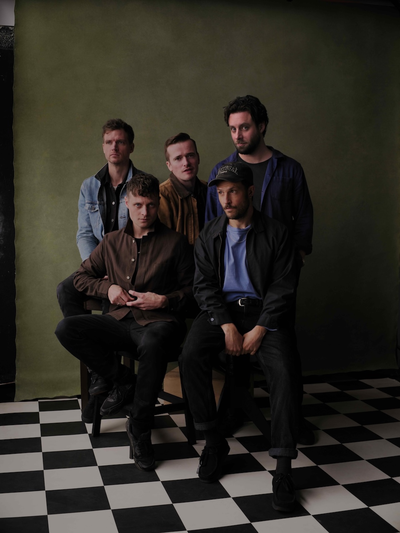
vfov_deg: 42.9
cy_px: 266
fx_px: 678
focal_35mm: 44
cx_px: 200
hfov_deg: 32.9
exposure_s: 1/80
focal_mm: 55
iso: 1250
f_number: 6.4
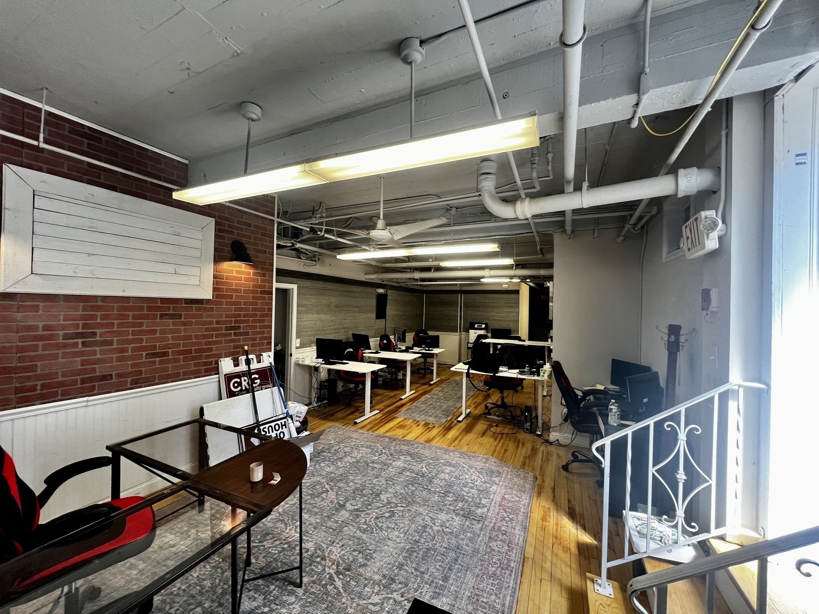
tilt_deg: -0.2
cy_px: 307
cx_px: 410
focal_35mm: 13
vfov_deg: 89.9
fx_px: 308
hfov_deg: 106.2
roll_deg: -1.8
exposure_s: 1/120
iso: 250
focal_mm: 1.57
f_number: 1.8
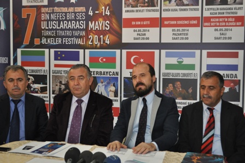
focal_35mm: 48
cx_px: 122
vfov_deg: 28.0
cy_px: 82
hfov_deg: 41.1
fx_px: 326
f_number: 4.8
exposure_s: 1/60
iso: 800
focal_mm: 32
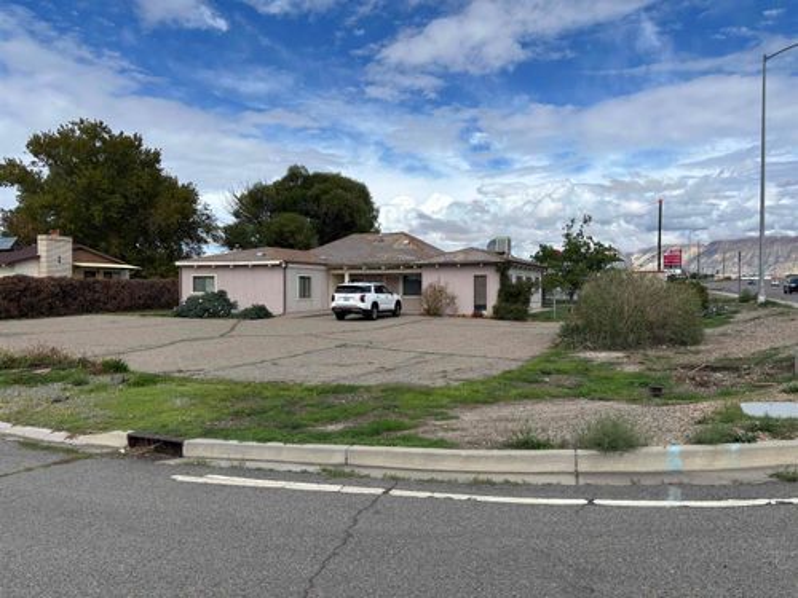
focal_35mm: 26
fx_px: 599
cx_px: 399
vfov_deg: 53.1
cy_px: 299
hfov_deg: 67.3
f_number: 1.6
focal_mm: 5.96
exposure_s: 1/4854
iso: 50
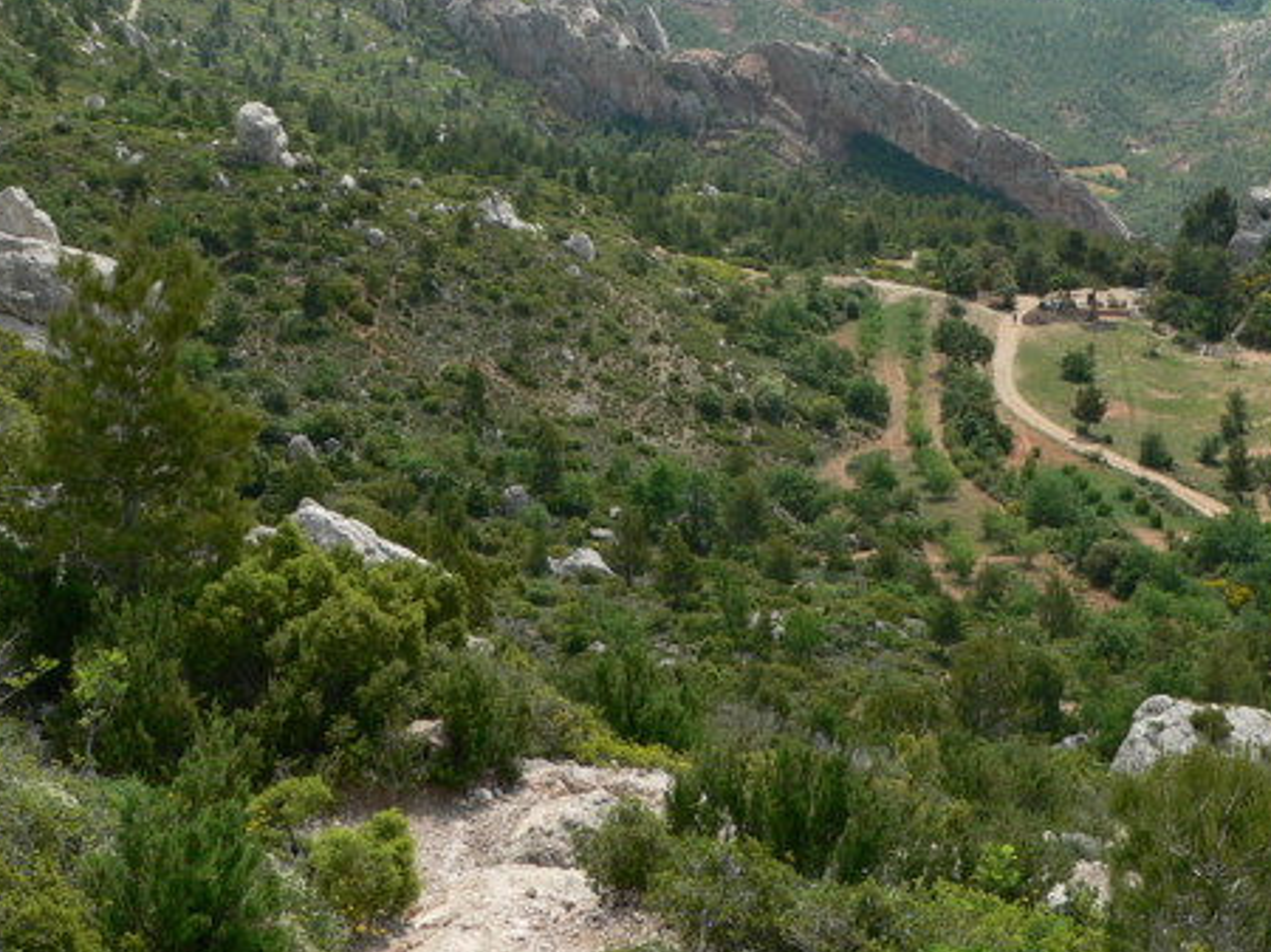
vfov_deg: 19.8
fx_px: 2716
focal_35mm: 74
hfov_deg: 26.3
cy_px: 319
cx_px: 771
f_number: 4
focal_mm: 8.7
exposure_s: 1/400
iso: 80
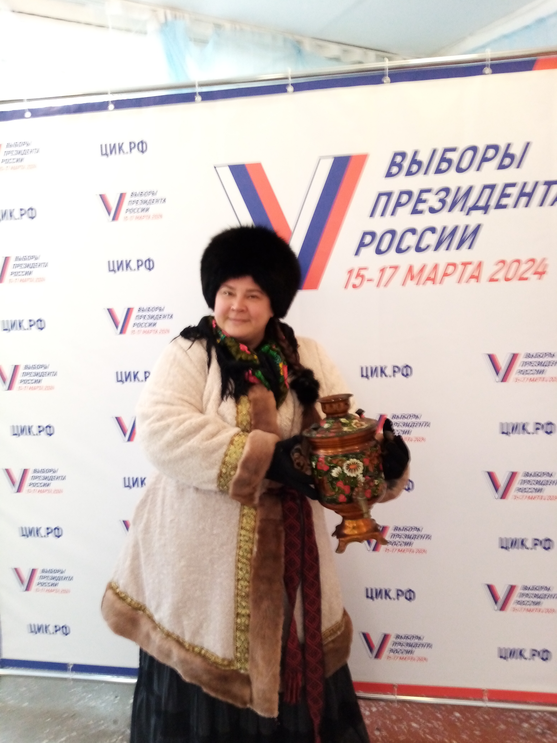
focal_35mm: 26
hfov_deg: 53.1
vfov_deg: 67.3
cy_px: 372
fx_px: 558
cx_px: 278
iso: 397
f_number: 1.8
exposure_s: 1/25
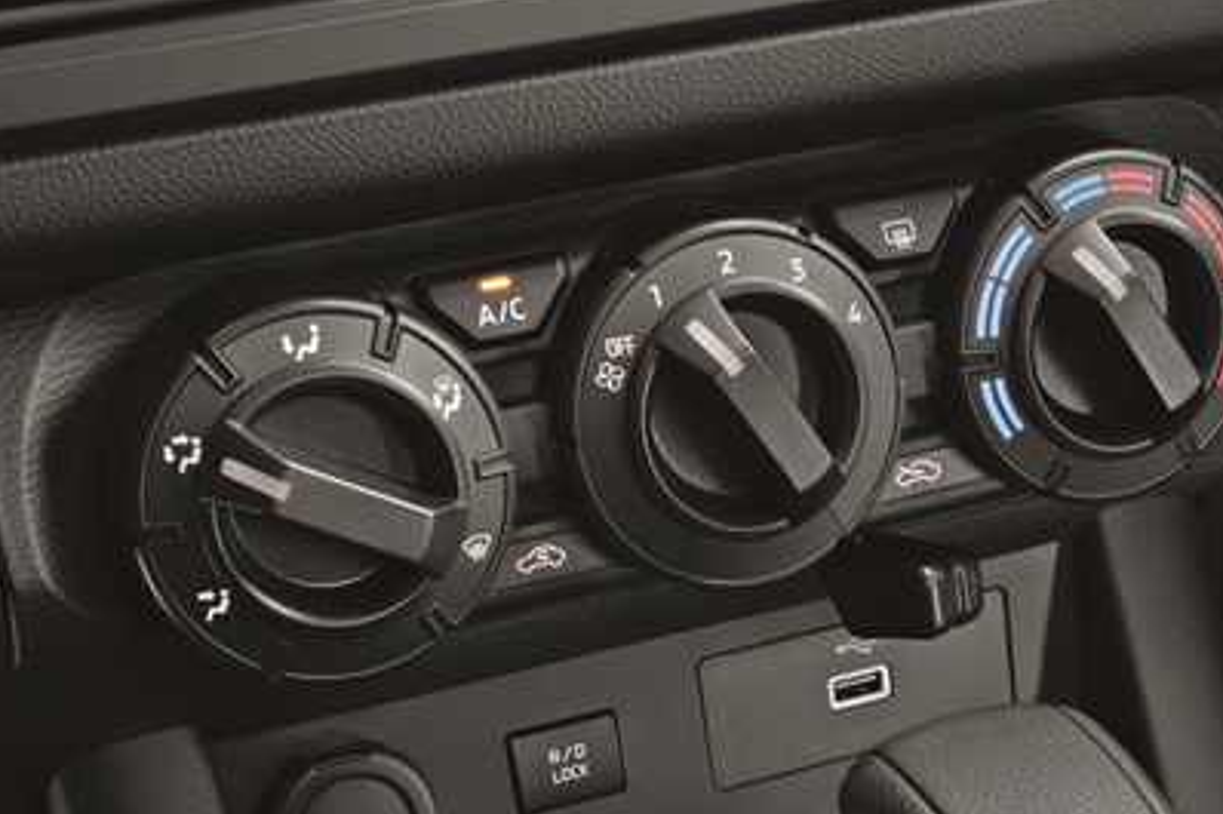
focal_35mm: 83
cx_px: 913
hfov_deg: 24.2
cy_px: 1006
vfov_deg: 15.8
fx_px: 2818
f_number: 16
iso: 100
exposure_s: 1
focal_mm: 33
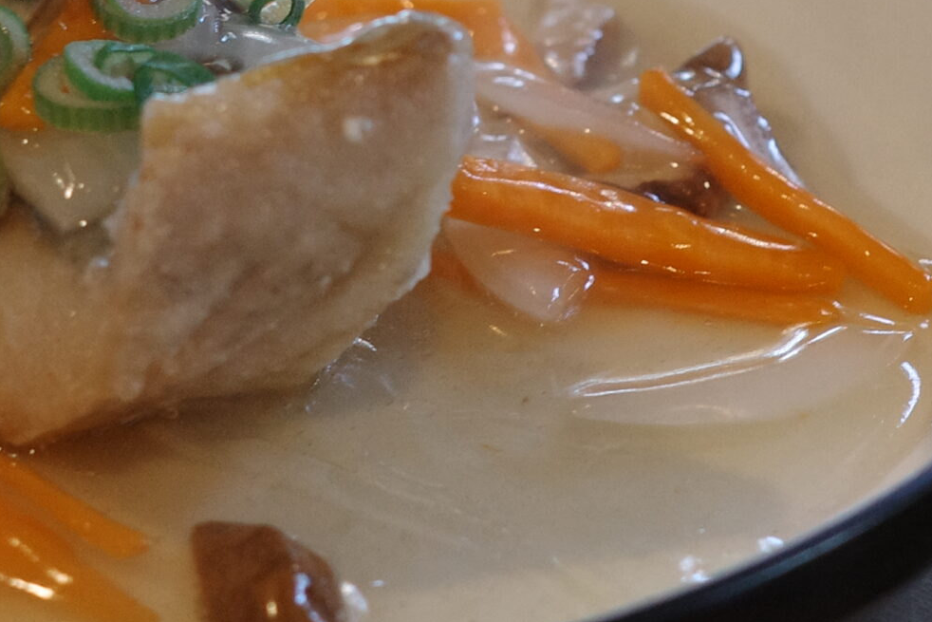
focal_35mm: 185
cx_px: 316
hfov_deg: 11.1
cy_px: -16
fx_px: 4790
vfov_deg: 7.4
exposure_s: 1/80
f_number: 2.8
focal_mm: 26
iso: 500
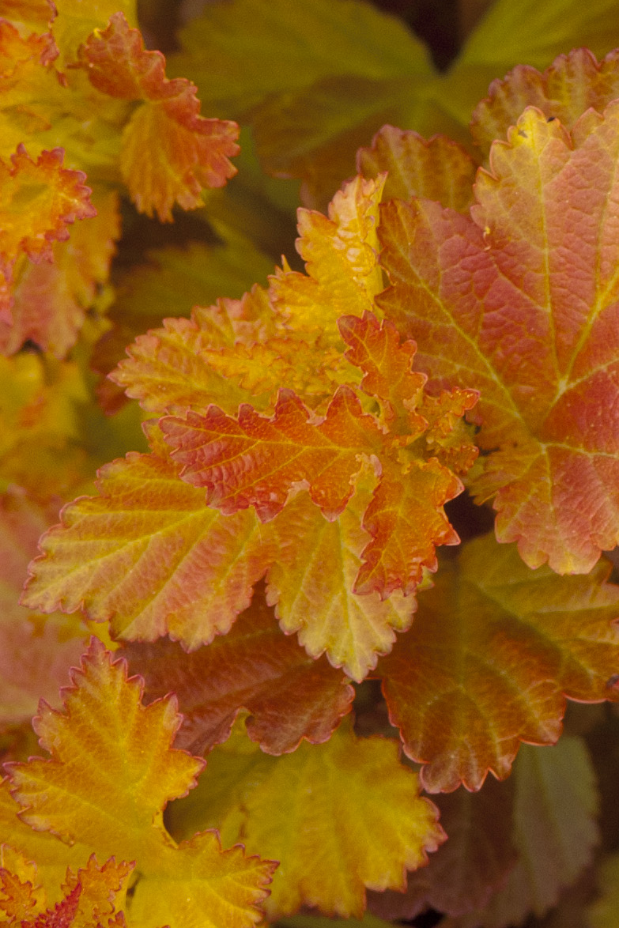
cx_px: 1094
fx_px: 10397
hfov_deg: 3.4
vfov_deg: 5.1
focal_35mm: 403
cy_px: 154
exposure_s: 1/100
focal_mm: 105
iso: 400
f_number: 8
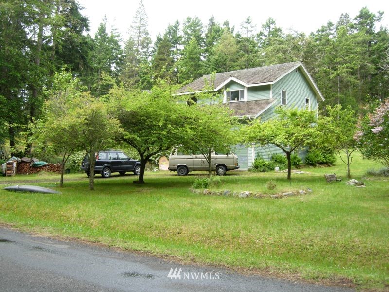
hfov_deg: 51.4
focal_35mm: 36
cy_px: 146
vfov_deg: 39.7
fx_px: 405
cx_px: 194
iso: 50
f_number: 3.8
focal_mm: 7.5
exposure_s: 1/104
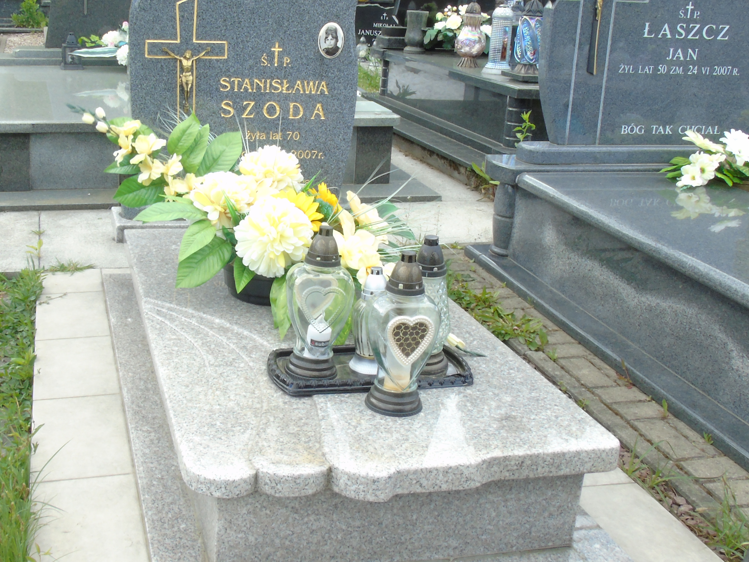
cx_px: 287
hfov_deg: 44.5
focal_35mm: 42
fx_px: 909
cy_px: 255
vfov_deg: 34.3
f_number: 8.1
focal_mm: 4.4
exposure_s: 1/30
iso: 80
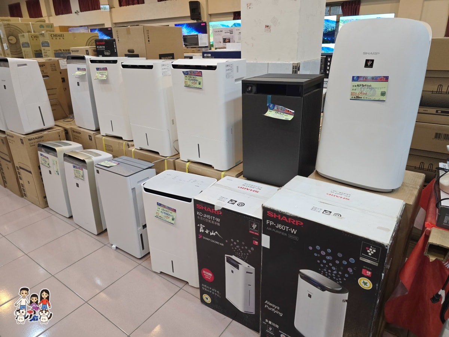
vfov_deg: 58.9
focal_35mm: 23
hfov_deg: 73.9
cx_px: 224
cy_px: 168
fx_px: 298
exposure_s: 1/120
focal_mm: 6.3
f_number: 1.7
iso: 400
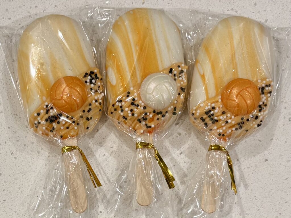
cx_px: 146
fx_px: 219
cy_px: 109
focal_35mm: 26
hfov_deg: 67.3
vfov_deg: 53.1
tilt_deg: -83.1
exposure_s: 1/60
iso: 64
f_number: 1.6
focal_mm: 5.96
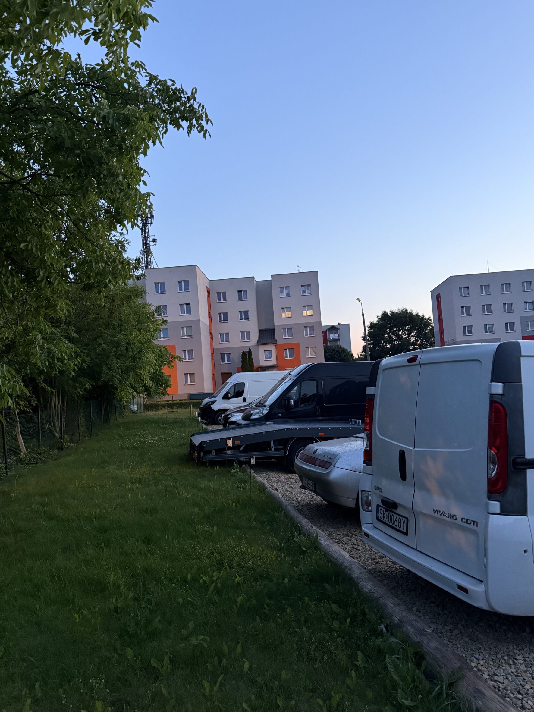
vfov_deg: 67.3
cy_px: 358
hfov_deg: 53.1
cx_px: 259
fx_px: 535
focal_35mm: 26
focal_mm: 6.76
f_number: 1.78
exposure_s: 1/50
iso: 640
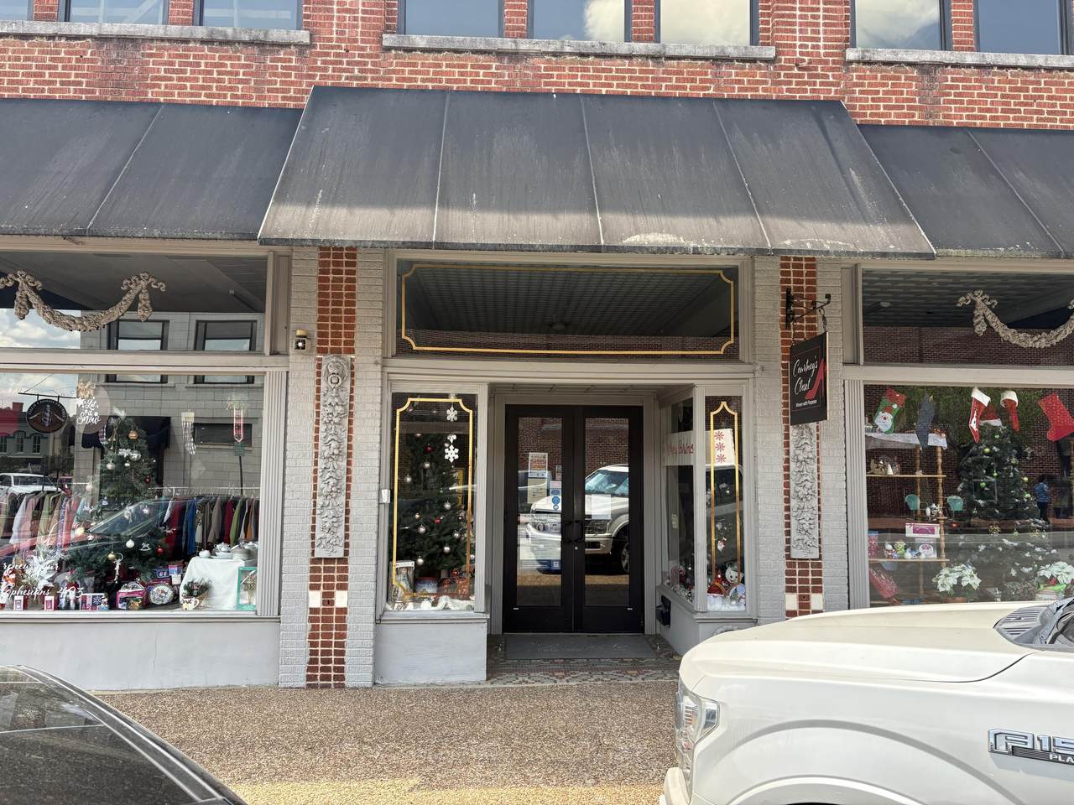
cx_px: 537
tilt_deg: +5.7
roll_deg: -0.4
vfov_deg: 53.1
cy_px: 402
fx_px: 807
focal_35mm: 26
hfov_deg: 67.3
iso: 64
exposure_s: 1/523
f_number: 1.6
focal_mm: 5.96
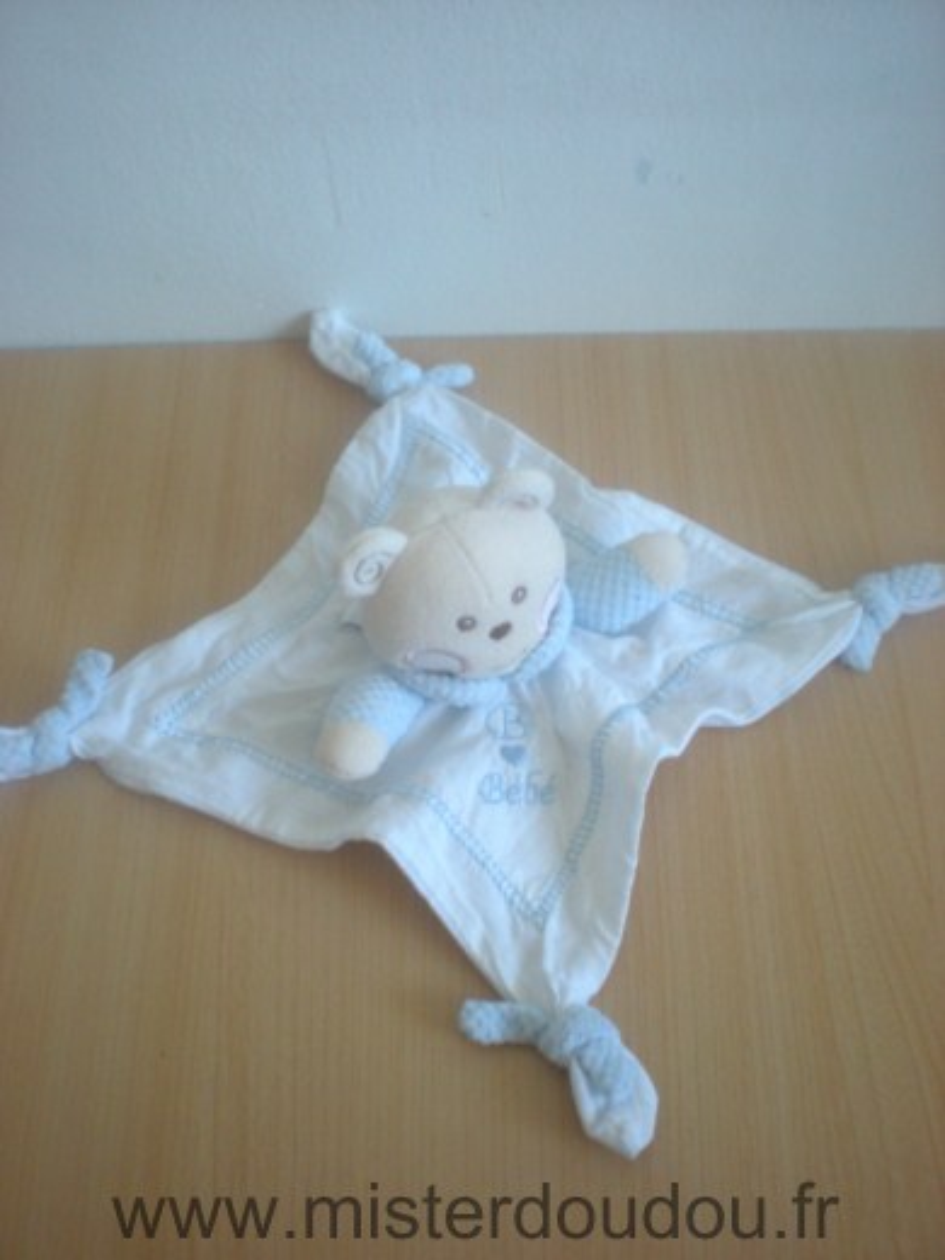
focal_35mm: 38
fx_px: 1383
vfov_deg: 49.0
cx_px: 472
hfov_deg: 37.7
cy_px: 630
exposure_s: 1/51.5
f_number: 3.1
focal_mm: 6.3
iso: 200
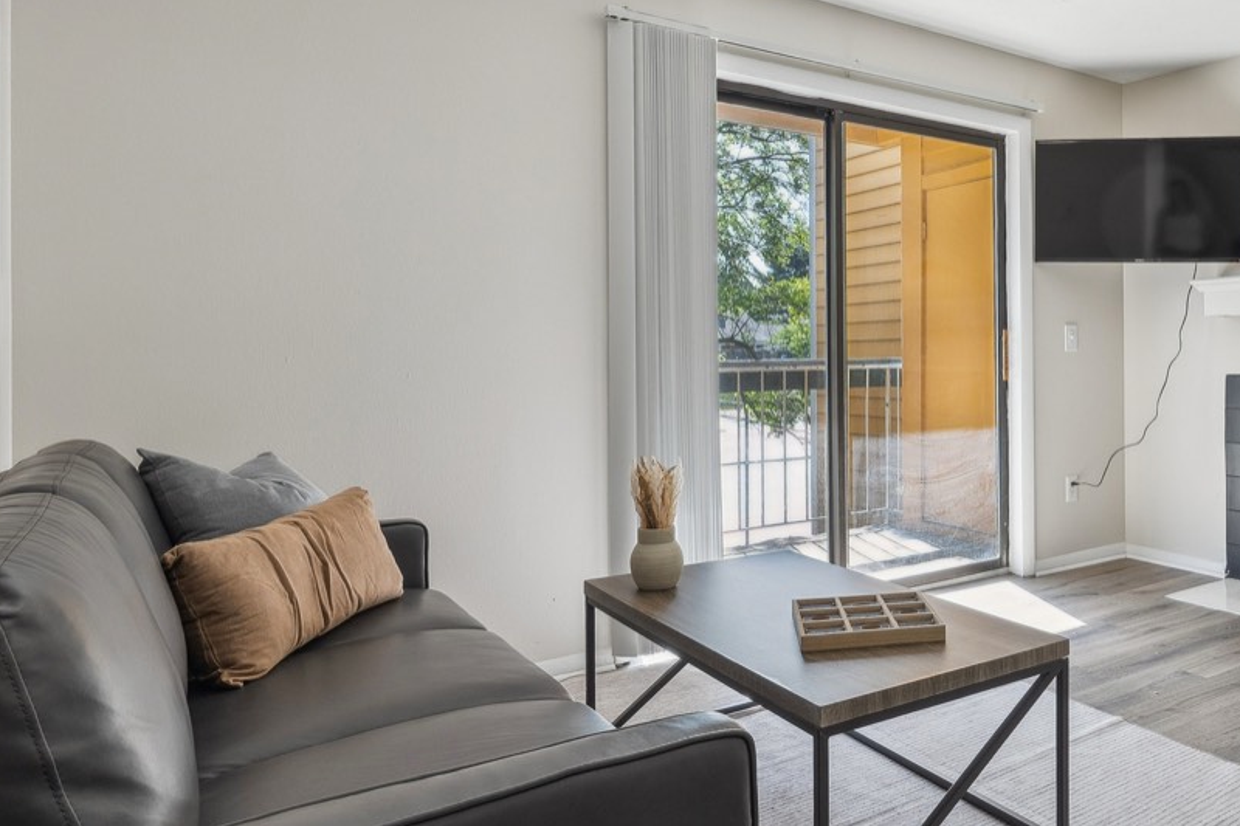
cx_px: 997
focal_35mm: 29
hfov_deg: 58.8
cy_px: 360
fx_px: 994
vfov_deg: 45.0
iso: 400
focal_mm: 16.5
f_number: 8
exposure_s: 1/40
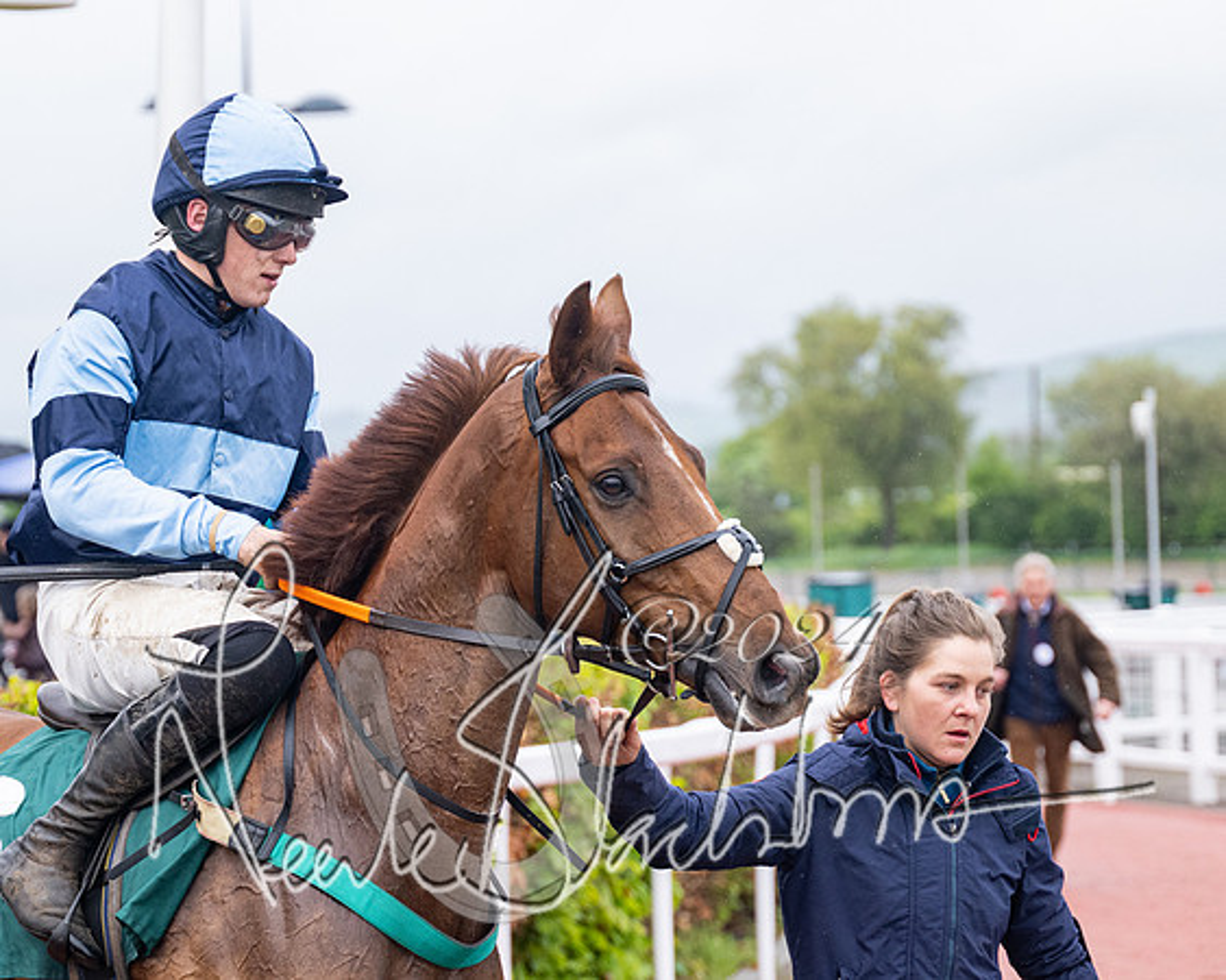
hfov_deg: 11.6
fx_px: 6008
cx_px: 496
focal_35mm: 166
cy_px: 490
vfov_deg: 9.3
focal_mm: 98
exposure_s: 1/1600
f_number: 4
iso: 800
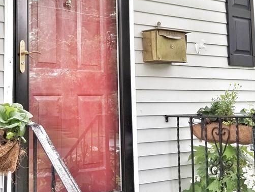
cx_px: 89
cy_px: 74
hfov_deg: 35.9
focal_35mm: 53
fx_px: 391
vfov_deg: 27.5
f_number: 1.7
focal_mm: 4.25
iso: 80
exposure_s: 1/120
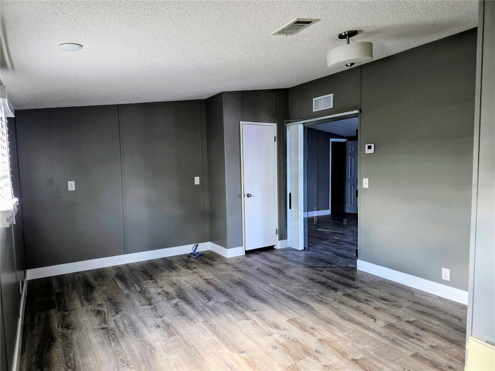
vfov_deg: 58.9
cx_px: 248
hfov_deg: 73.9
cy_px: 186
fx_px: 329
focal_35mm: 23
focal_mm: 6.3
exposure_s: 1/120
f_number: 1.7
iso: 1000
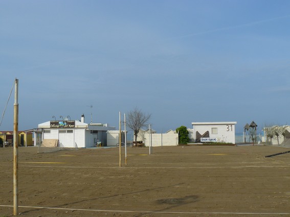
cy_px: 108
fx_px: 302
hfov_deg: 51.4
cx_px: 145
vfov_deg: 39.6
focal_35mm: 36
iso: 100
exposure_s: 1/400
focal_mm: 6
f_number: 6.3
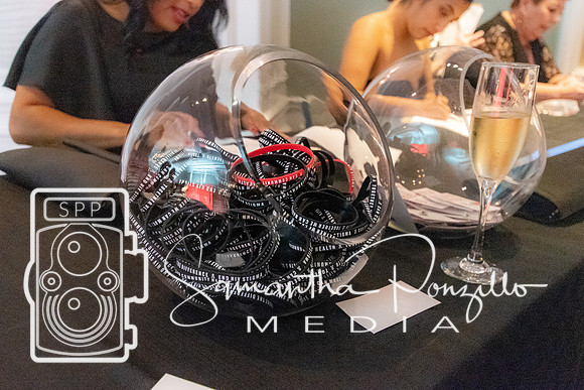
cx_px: 260
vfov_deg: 38.5
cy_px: 209
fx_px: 558
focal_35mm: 34
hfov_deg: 55.1
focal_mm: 20
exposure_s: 1/60
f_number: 3.5
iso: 12800
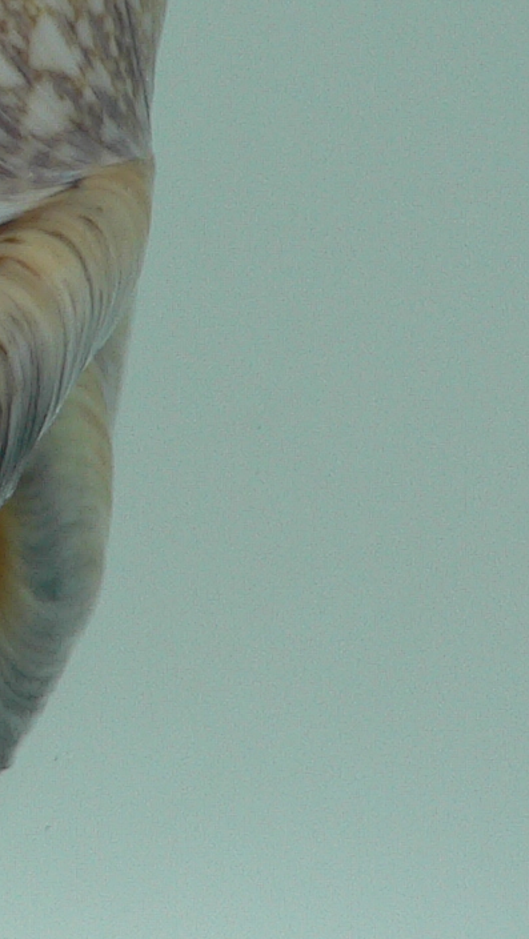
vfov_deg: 19.0
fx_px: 2716
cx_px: -229
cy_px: -16
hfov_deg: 10.8
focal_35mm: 109
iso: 80
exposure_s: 1/60
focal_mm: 4.6
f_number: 2.8
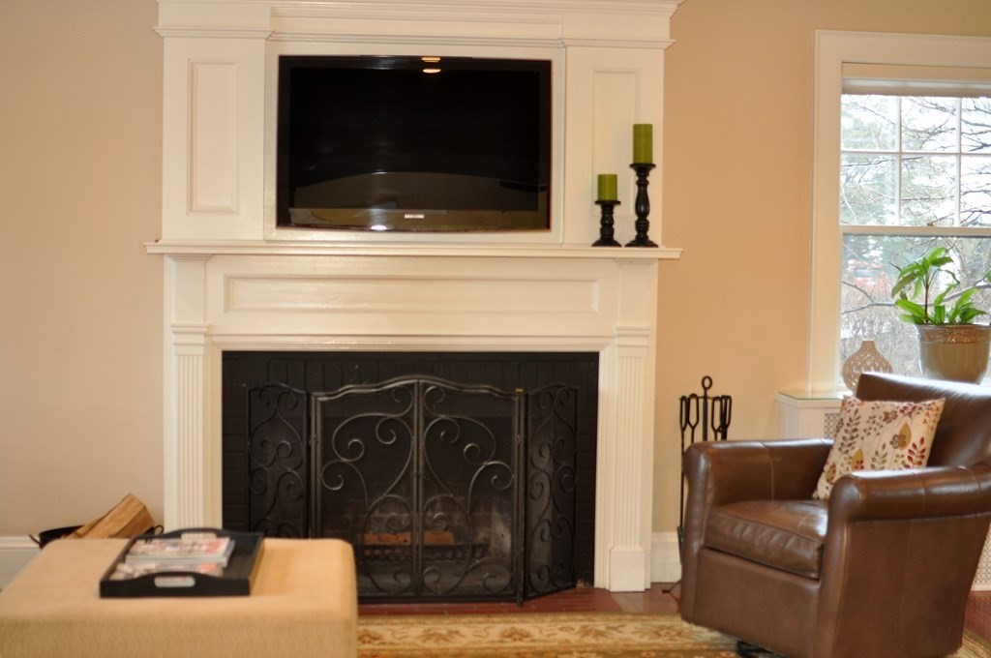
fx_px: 1443
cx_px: 496
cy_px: 329
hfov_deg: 37.9
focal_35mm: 52
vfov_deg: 25.7
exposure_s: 1/50
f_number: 2.5
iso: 640
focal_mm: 35
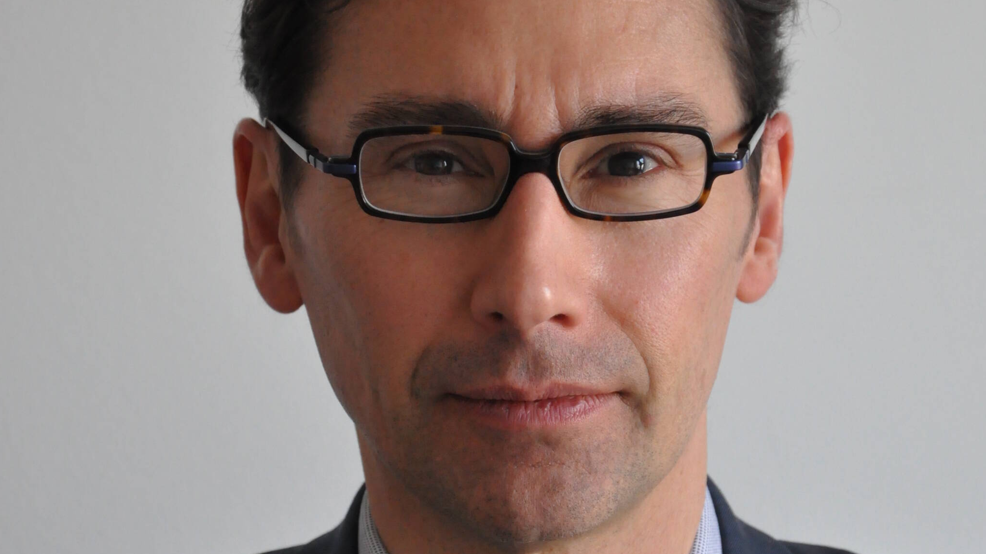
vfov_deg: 5.6
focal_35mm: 218
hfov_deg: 9.9
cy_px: 294
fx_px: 5699
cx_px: 493
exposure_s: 1/80
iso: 1600
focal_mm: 92
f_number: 5.6
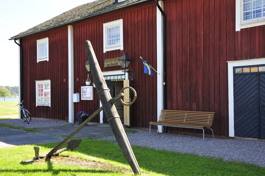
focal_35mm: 39
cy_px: 88
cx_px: 132
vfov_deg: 34.1
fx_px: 287
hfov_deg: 49.6
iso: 200
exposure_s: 1/80
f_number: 8
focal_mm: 26
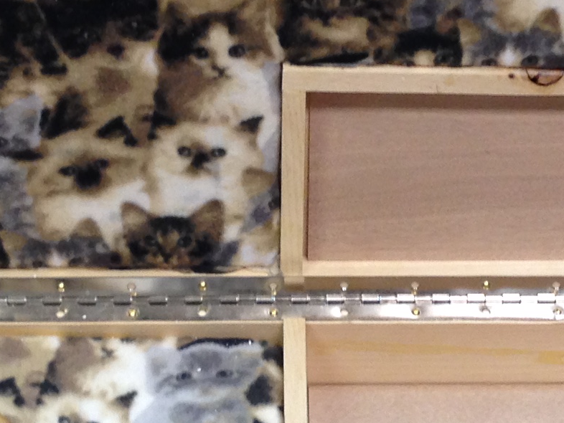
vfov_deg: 10.8
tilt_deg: -46.7
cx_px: 306
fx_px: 2233
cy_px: 281
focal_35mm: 137
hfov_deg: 14.4
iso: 80
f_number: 2.4
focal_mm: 4.12
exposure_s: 1/20
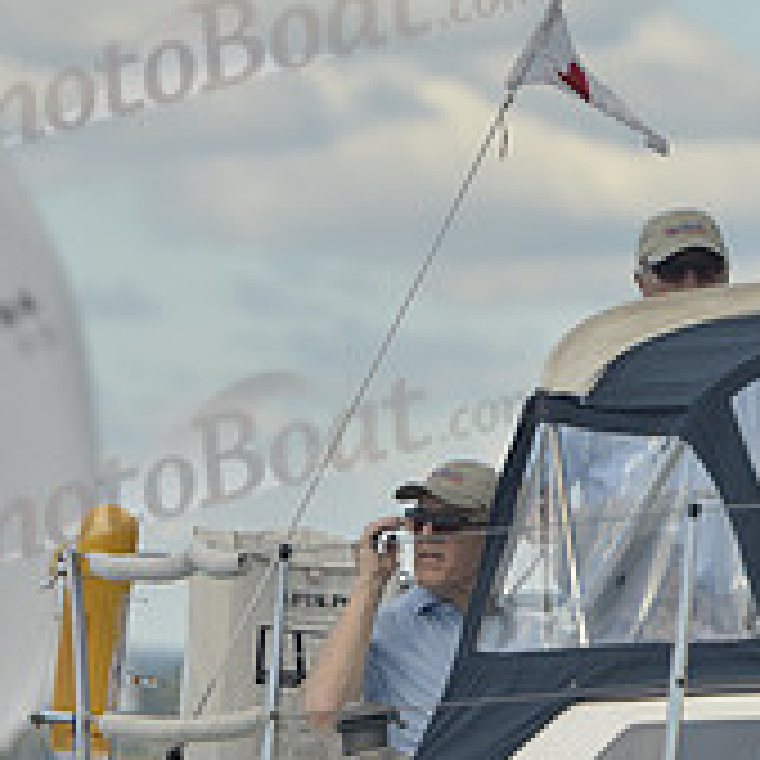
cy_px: 639
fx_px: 14531
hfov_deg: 3.0
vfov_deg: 3.0
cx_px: 780
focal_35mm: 585
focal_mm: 200
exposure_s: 1/800
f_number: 5
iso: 200
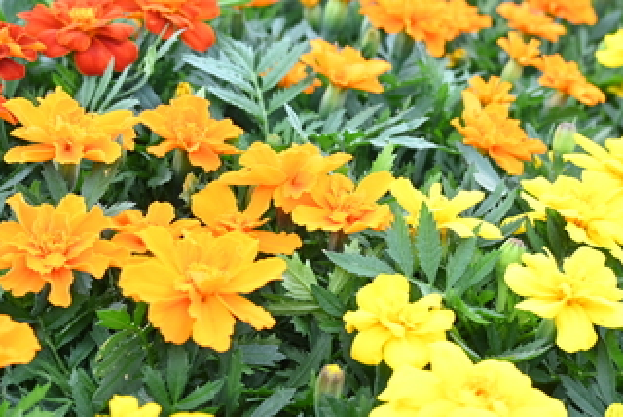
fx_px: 1143
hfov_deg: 30.5
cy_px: 208
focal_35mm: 66
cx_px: 282
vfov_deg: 20.7
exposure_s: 1/125
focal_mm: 22
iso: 320
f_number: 4
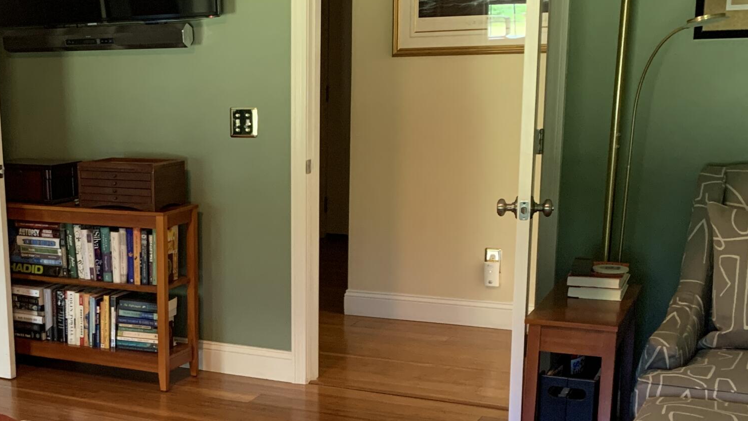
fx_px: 1131
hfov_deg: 35.6
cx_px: 170
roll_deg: +0.9
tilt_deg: -13.8
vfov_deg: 20.9
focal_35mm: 57
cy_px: 319
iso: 400
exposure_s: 1/40
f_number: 1.8
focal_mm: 4.25
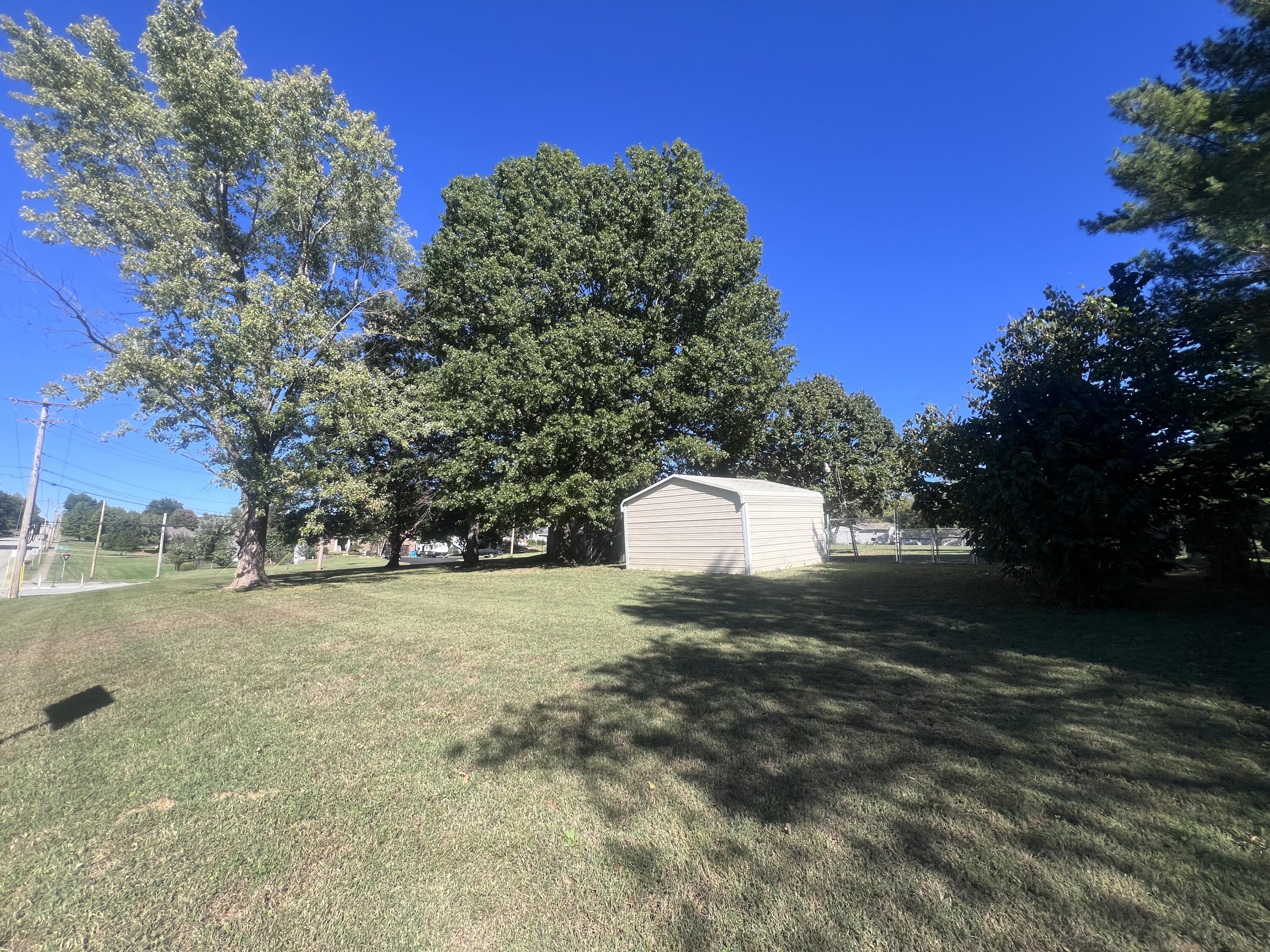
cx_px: 635
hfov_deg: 106.2
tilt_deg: +8.2
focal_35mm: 13
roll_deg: -1.3
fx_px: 477
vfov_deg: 89.9
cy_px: 476
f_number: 1.8
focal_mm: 1.57
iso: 32
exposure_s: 1/834
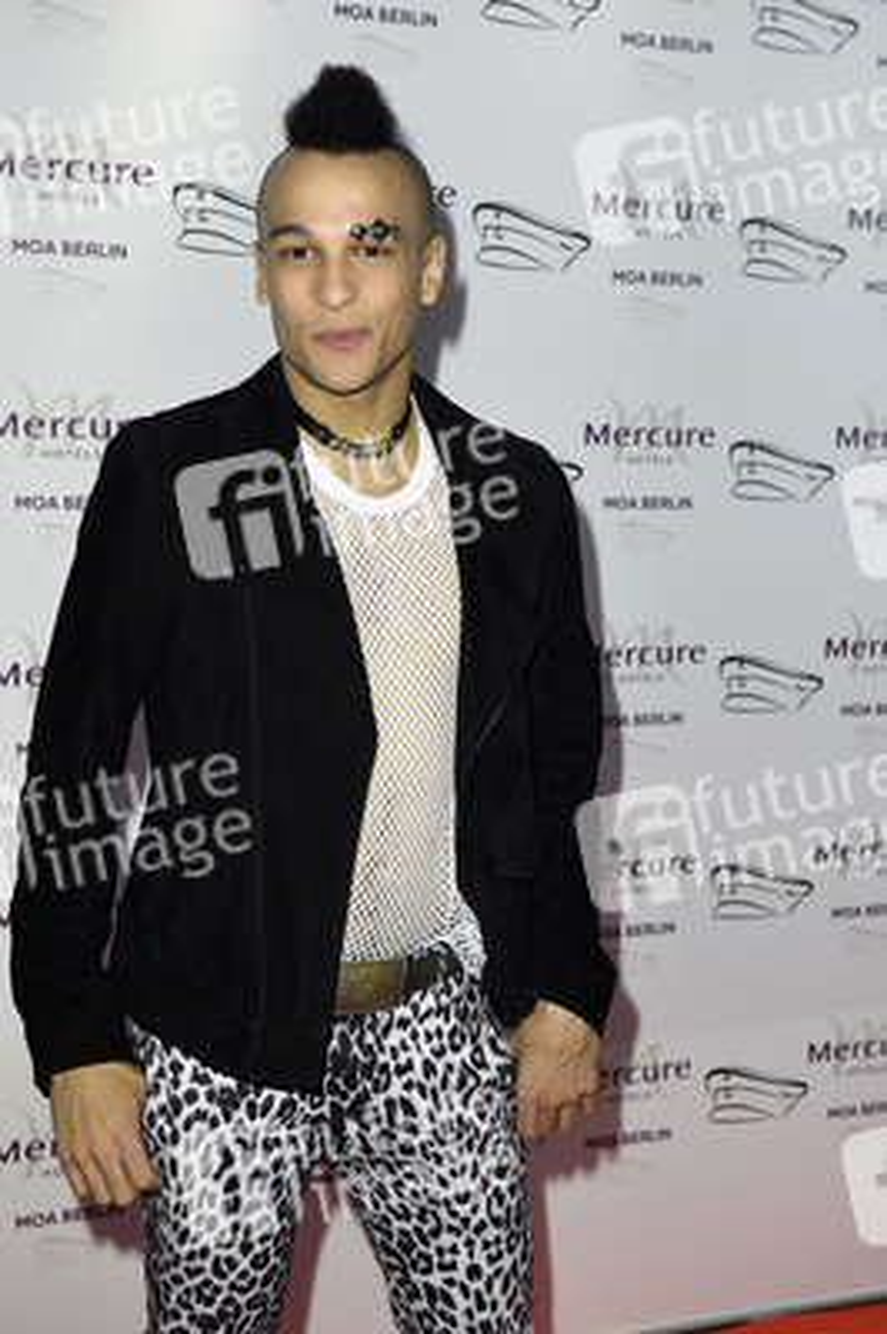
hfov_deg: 24.2
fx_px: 2073
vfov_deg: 35.7
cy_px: 667
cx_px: 444
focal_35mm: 56
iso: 640
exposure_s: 1/160
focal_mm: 56
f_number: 5.6
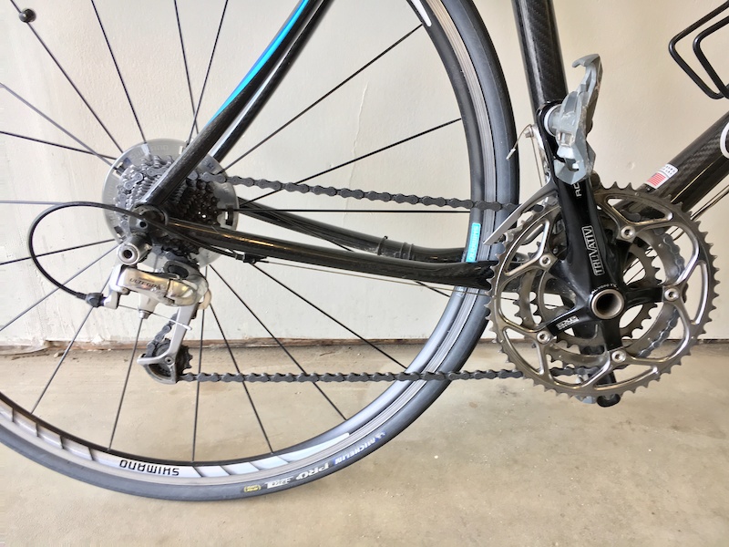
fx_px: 611
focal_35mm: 29
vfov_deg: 48.2
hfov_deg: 61.7
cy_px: 274
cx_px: 364
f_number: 2.2
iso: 40
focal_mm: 4.15
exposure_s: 1/30
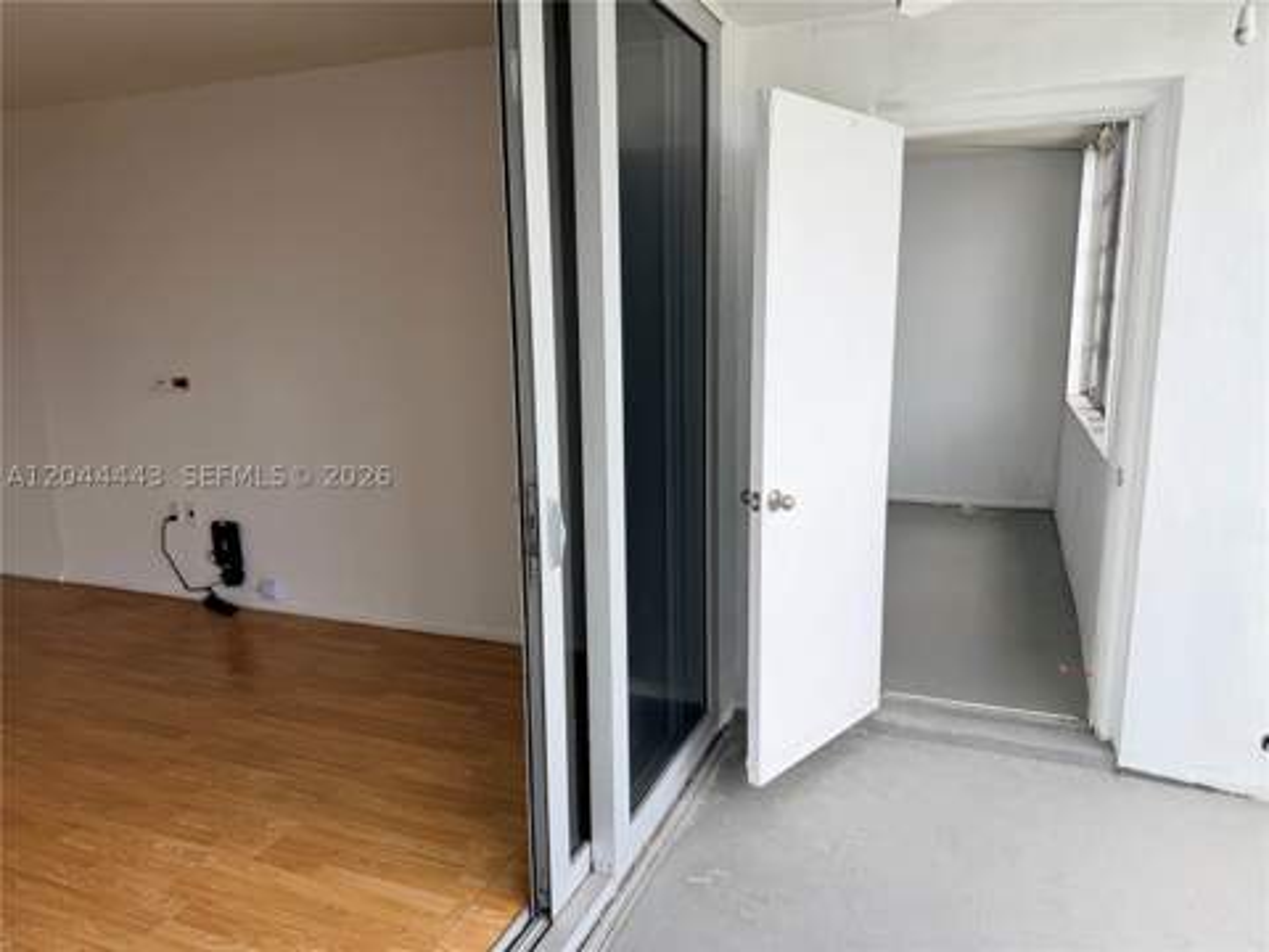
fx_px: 880
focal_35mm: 24
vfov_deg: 56.8
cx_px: 634
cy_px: 476
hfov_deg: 71.6
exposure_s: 1/796
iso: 80
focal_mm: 6.76
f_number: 1.78
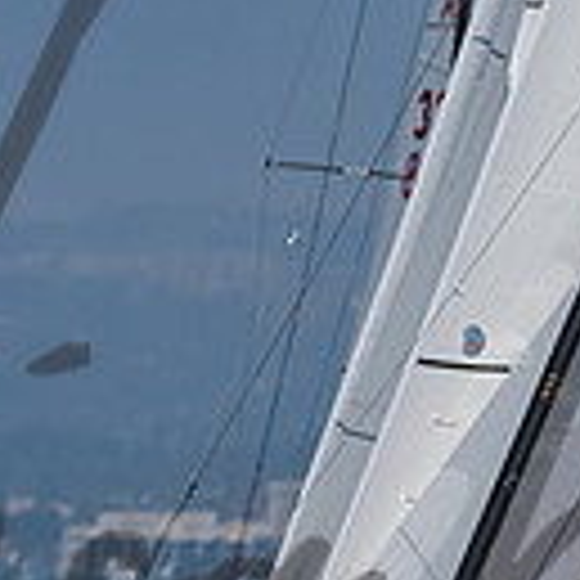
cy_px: 714
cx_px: 681
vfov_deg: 1.7
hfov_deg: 1.7
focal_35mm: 1038
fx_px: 19677
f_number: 6.3
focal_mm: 200
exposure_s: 1/2500
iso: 400
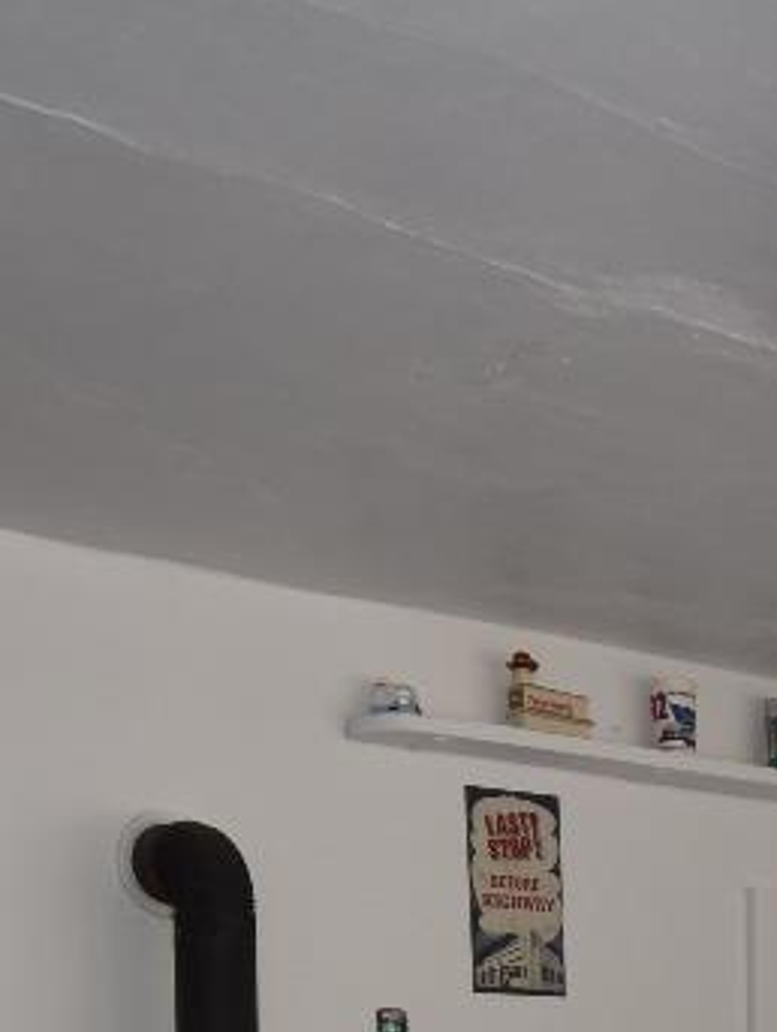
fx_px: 1882
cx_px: 813
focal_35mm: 63
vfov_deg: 25.5
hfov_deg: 22.3
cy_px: 1405
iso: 125
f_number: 5.6
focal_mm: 10
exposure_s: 1/125
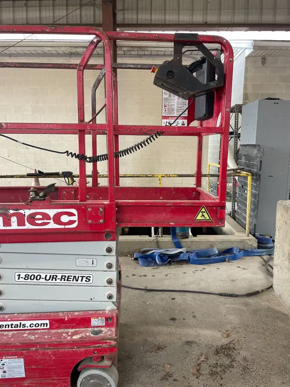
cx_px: 145
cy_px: 194
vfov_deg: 67.3
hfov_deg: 53.1
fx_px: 290
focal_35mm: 26
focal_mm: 4.2
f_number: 1.6
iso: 100
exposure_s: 1/60
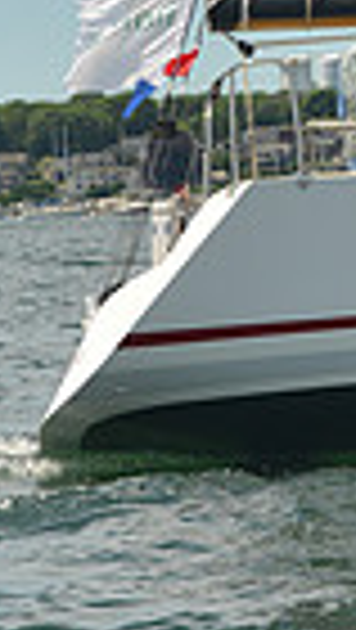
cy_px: 169
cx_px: 1280
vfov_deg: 7.1
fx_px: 5073
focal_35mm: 303
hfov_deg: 3.8
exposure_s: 1/1000
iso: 400
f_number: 5.6
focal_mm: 70
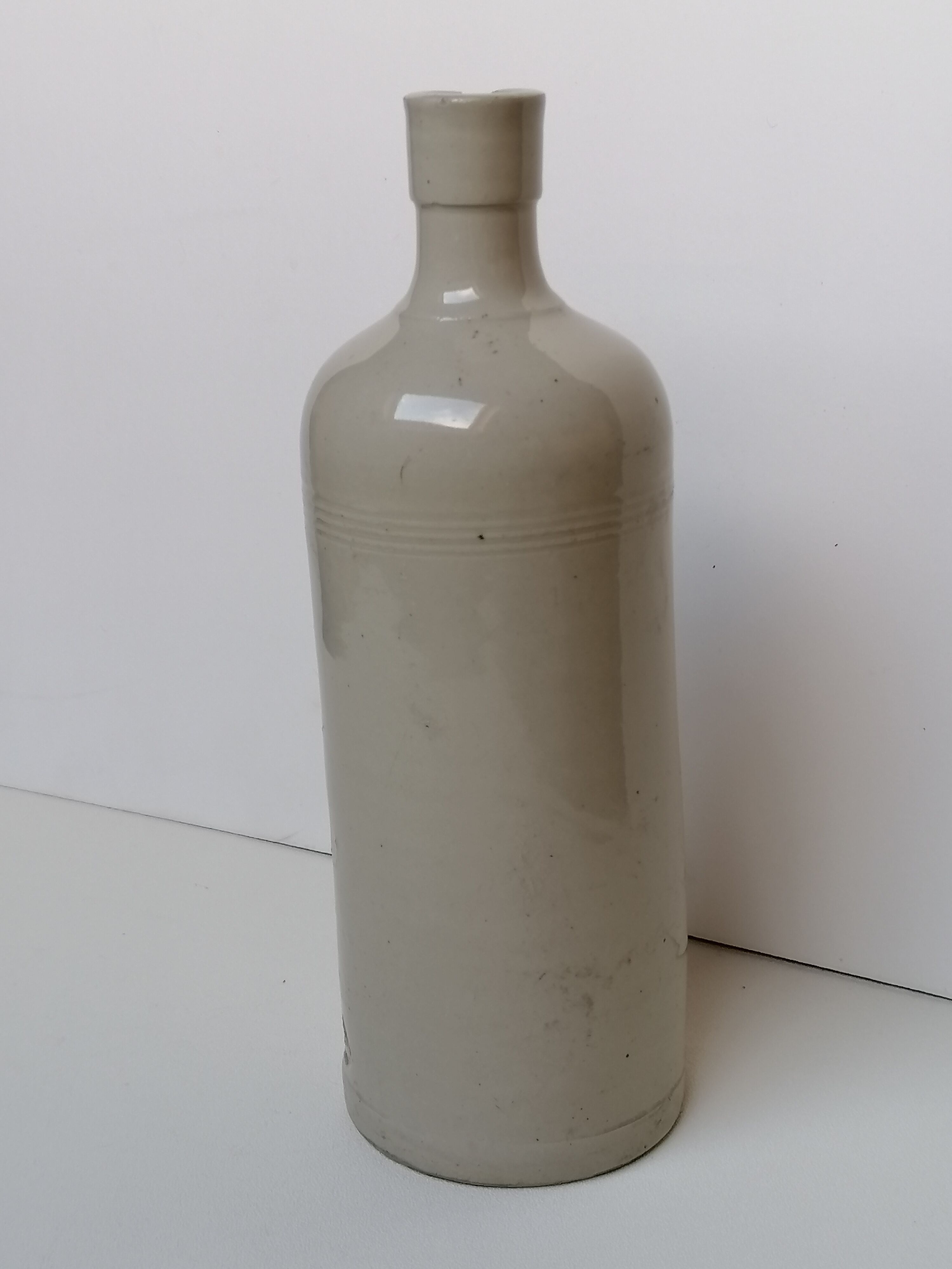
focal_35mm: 54
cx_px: 476
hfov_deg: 27.0
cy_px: 634
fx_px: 1980
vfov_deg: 35.5
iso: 64
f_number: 1.8
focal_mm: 4.75
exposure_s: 1/60
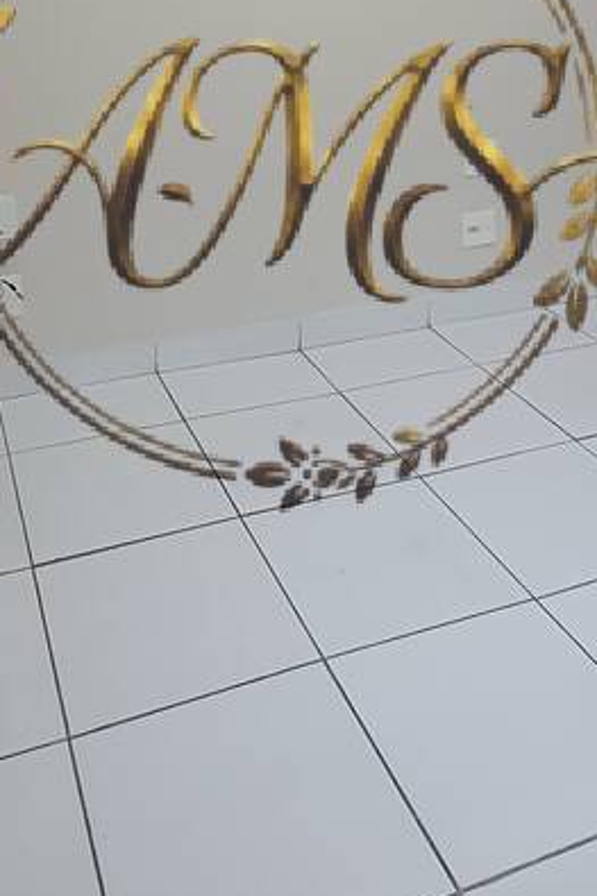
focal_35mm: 37
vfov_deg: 48.0
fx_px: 921
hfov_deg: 35.9
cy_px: 138
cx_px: 284
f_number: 2.2
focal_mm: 1.74
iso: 400
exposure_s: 1/60
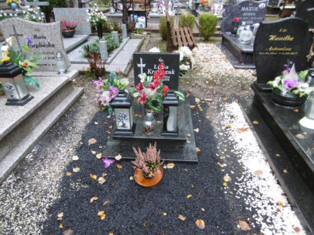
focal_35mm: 24
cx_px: 157
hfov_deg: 71.6
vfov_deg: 56.8
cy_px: 118
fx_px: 218
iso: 200
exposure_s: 1/60
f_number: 3.1
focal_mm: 4.3
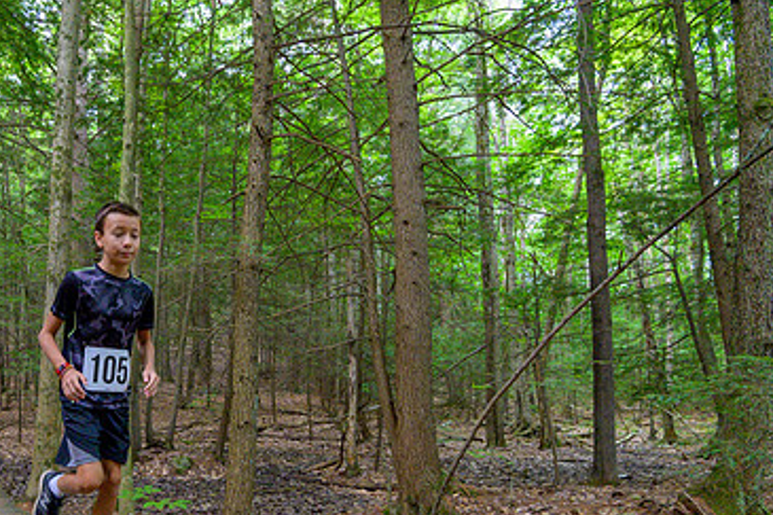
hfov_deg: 64.2
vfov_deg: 47.0
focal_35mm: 27
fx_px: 579
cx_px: 212
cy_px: 348
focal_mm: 17
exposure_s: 1/250
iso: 5000
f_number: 4
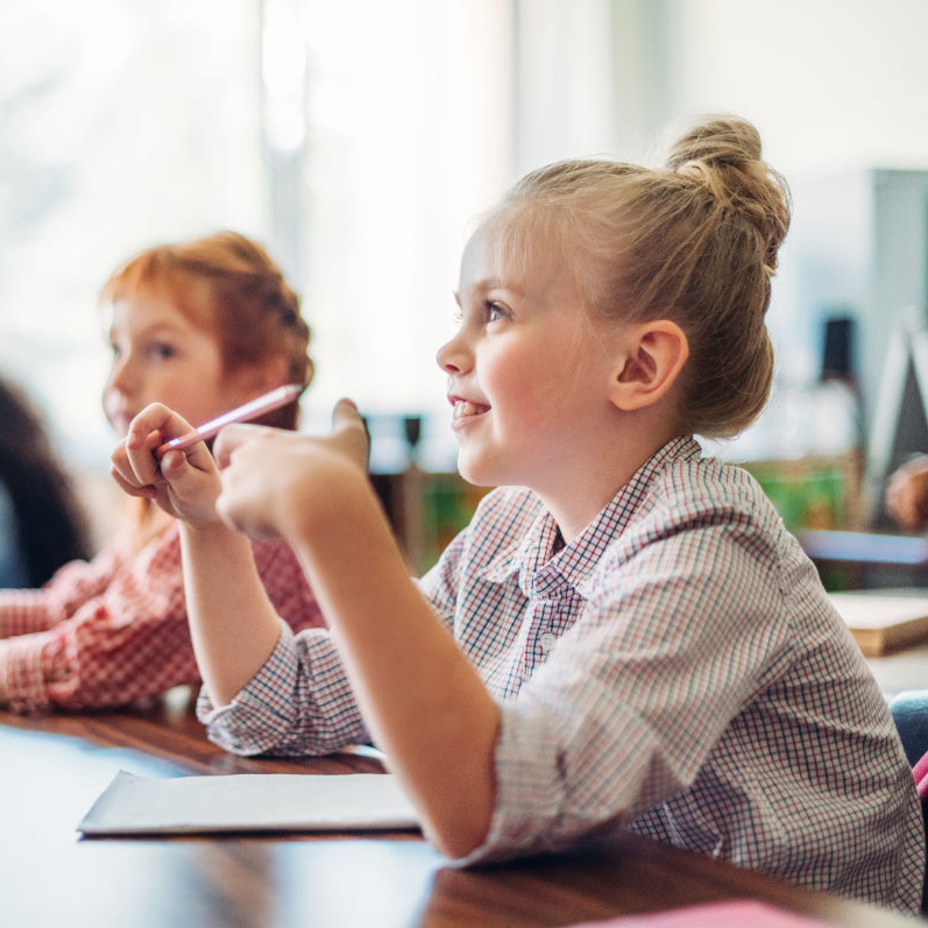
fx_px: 1941
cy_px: 463
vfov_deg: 26.9
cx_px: 257
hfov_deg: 26.6
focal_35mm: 64
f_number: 1.8
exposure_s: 1/800
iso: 800
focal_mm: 50
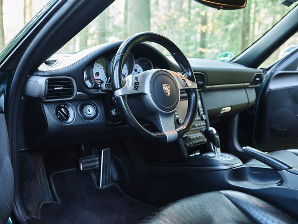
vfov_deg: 34.3
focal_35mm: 42
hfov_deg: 44.8
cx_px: 149
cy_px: 112
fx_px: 362
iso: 400
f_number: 5.6
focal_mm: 52.7
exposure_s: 1/4
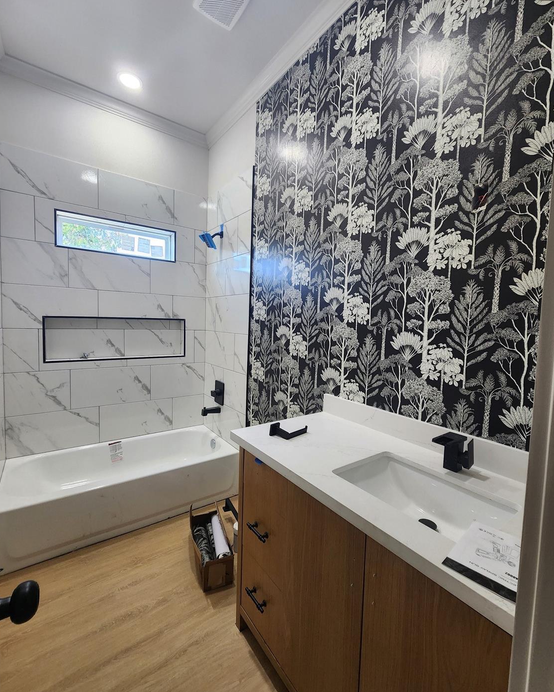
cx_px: 279
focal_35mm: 14
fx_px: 287
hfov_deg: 88.0
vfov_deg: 100.7
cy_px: 348
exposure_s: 1/60
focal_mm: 2.2
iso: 200
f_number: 2.2
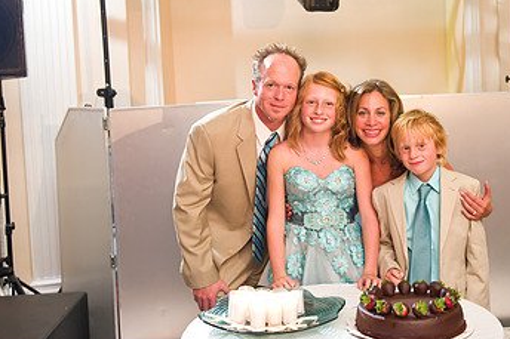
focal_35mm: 54
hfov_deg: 36.7
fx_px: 765
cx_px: 317
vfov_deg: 24.9
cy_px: 115
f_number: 3.2
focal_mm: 32
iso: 1600
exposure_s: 1/125
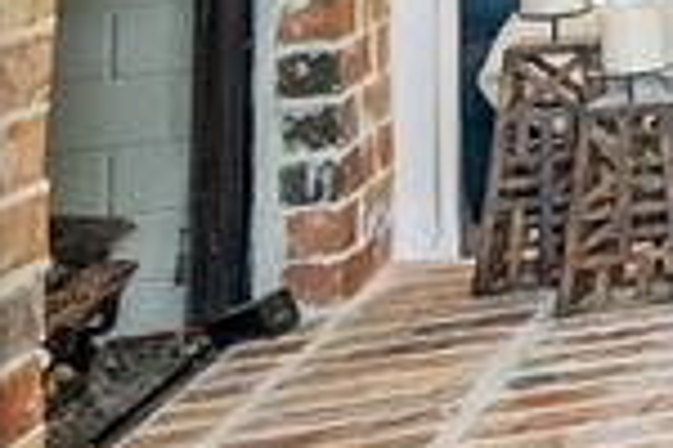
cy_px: -287
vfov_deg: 15.0
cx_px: 2006
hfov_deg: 11.6
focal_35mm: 82
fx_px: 1533
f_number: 8
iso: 800
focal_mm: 12
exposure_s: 1/13
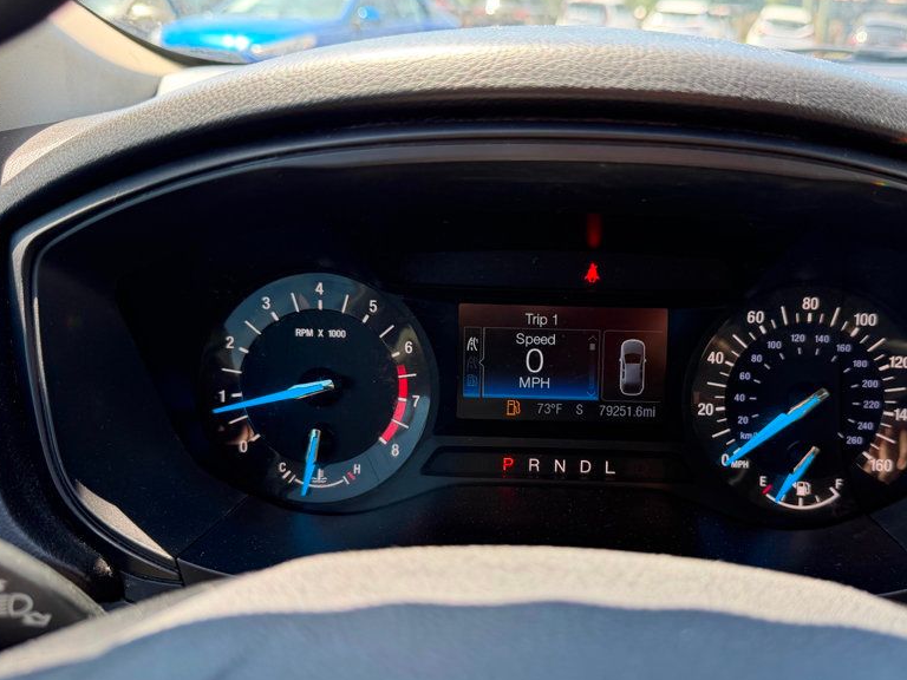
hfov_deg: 56.3
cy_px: 384
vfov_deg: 44.1
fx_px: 838
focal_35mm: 32
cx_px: 549
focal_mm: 6.76
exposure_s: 1/178
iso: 80
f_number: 1.78
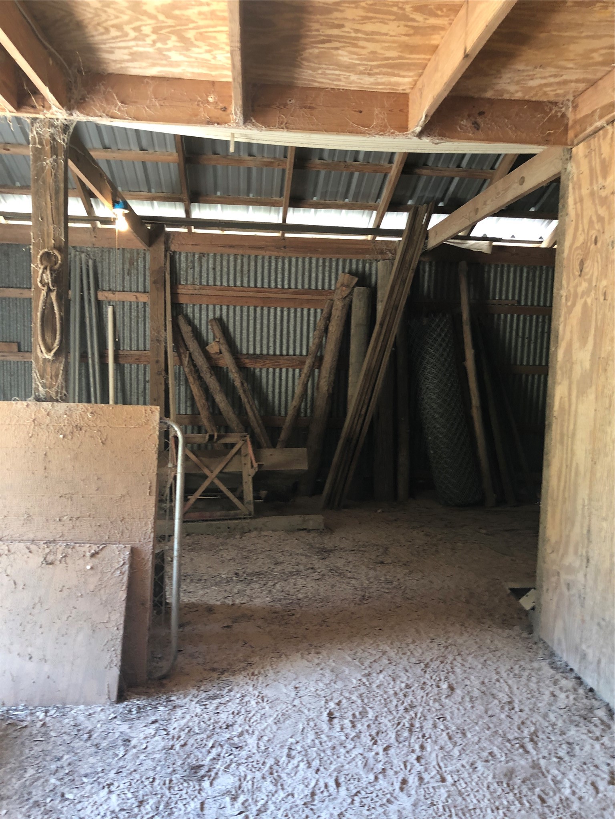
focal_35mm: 28
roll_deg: -2.2
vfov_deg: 63.4
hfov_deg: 49.7
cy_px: 410
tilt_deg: -6.1
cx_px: 308
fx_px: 663
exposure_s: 1/17
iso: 40
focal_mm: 3.99
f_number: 1.8
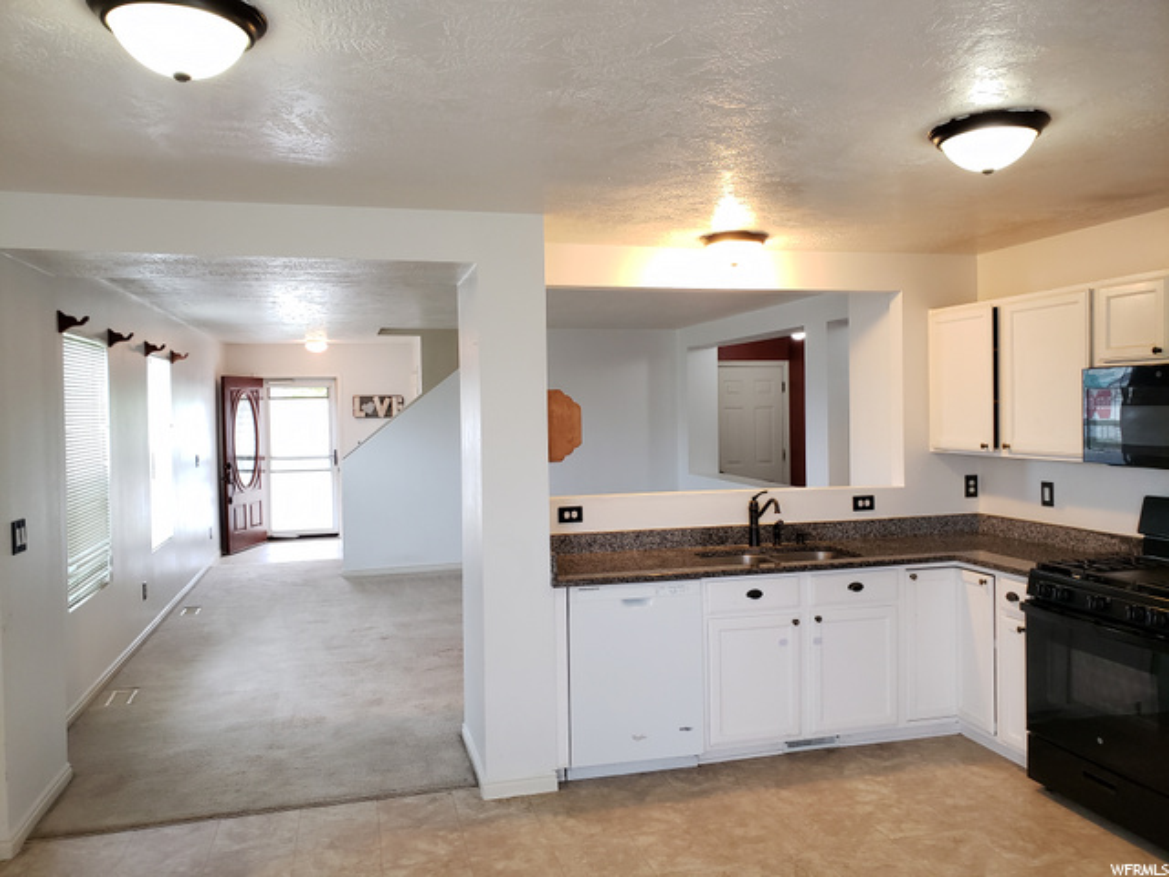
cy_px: 438
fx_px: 878
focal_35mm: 26
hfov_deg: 67.3
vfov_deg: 53.1
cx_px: 584
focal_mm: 4.3
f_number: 2.4
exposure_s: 1/60
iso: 320
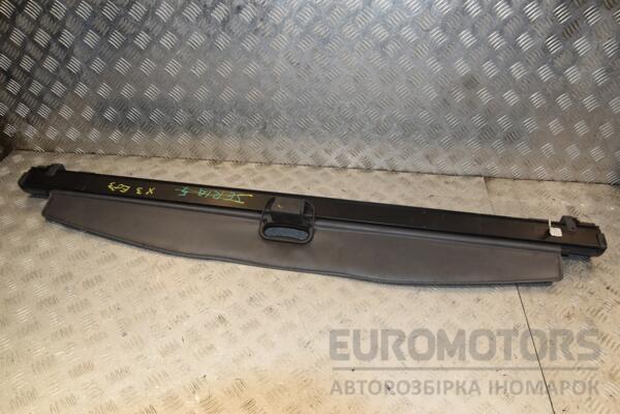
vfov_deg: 47.9
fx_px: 465
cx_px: 310
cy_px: 207
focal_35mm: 27
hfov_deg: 67.4
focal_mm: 18
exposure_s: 1/200
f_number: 7.1
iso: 800
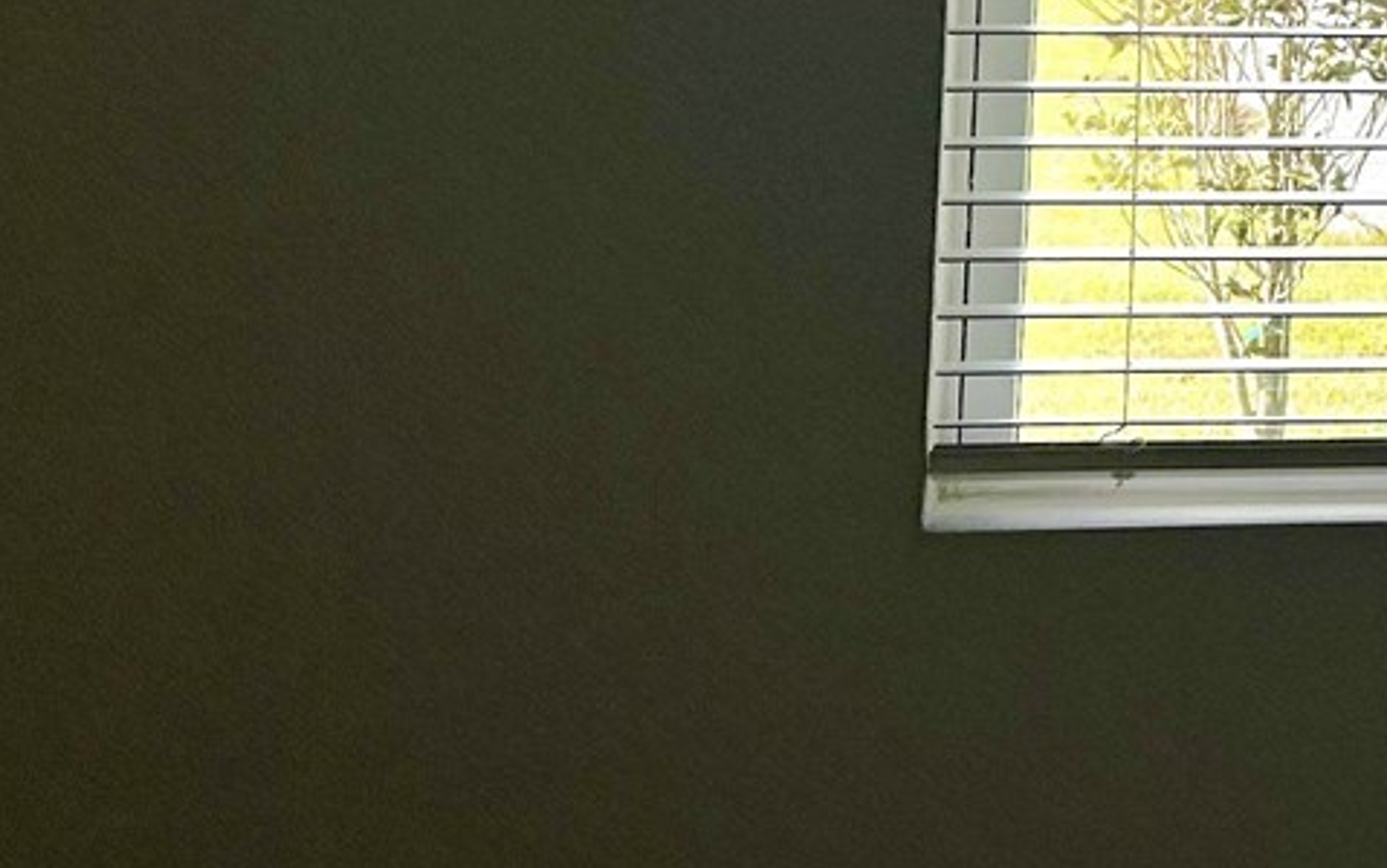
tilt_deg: +3.5
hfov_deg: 20.5
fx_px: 3480
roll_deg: -0.8
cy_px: -469
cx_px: 1824
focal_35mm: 92
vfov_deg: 13.4
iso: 50
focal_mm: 5.7
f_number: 1.5
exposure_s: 1/1779
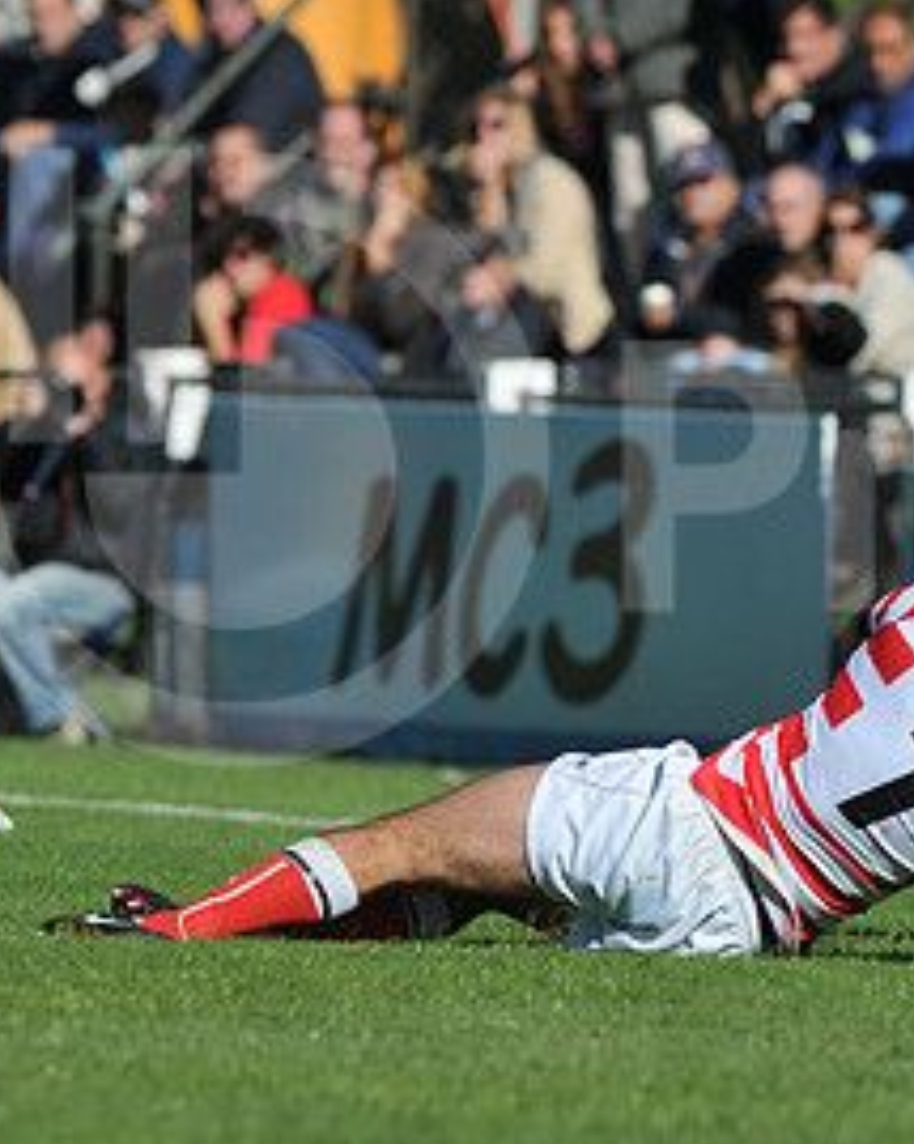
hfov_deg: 1.7
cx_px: 965
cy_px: 466
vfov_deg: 2.1
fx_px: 30822
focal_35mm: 911
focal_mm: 300
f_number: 3.5
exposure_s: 1/3200
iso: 200
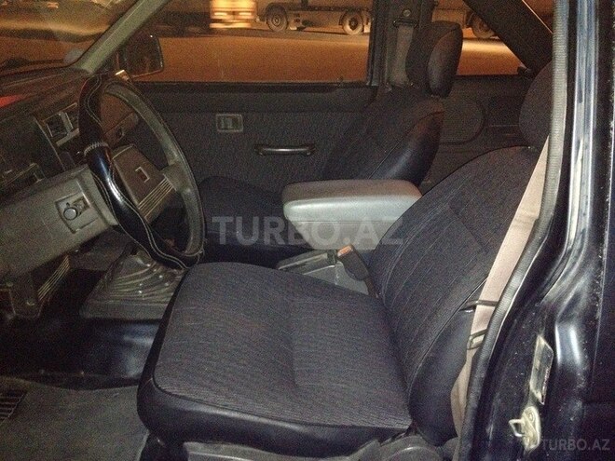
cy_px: 230
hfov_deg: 52.6
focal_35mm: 35
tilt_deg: -23.0
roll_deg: -1.0
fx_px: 622
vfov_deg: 40.7
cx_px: 308
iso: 800
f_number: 2.4
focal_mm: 4.28
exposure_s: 1/16
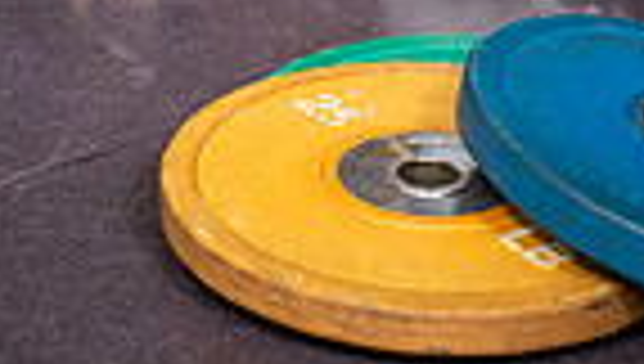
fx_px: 2703
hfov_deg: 13.6
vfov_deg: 7.1
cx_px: 189
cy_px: -625
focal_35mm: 158
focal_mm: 48
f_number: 7.1
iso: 800
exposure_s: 1/250
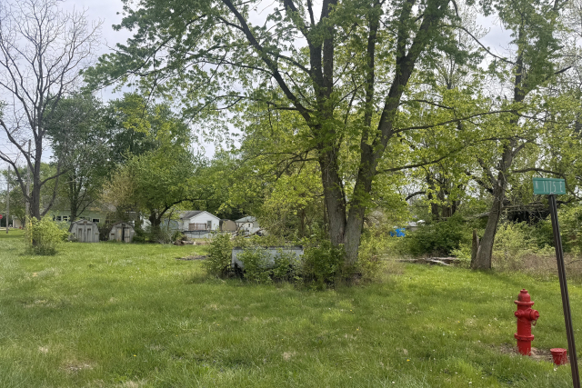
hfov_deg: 69.4
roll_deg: -1.6
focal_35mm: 26
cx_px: 302
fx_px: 420
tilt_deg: +0.7
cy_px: 219
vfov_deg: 49.5
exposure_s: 1/3096
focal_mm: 6.76
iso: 80
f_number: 1.78
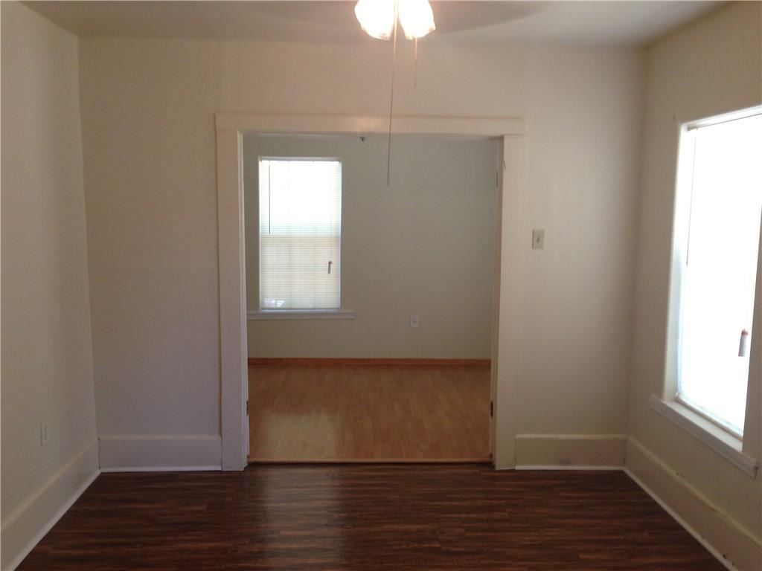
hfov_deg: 55.4
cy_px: 286
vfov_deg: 42.9
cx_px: 381
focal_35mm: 33
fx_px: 726
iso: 64
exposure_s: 1/20
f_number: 2.4
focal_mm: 4.13
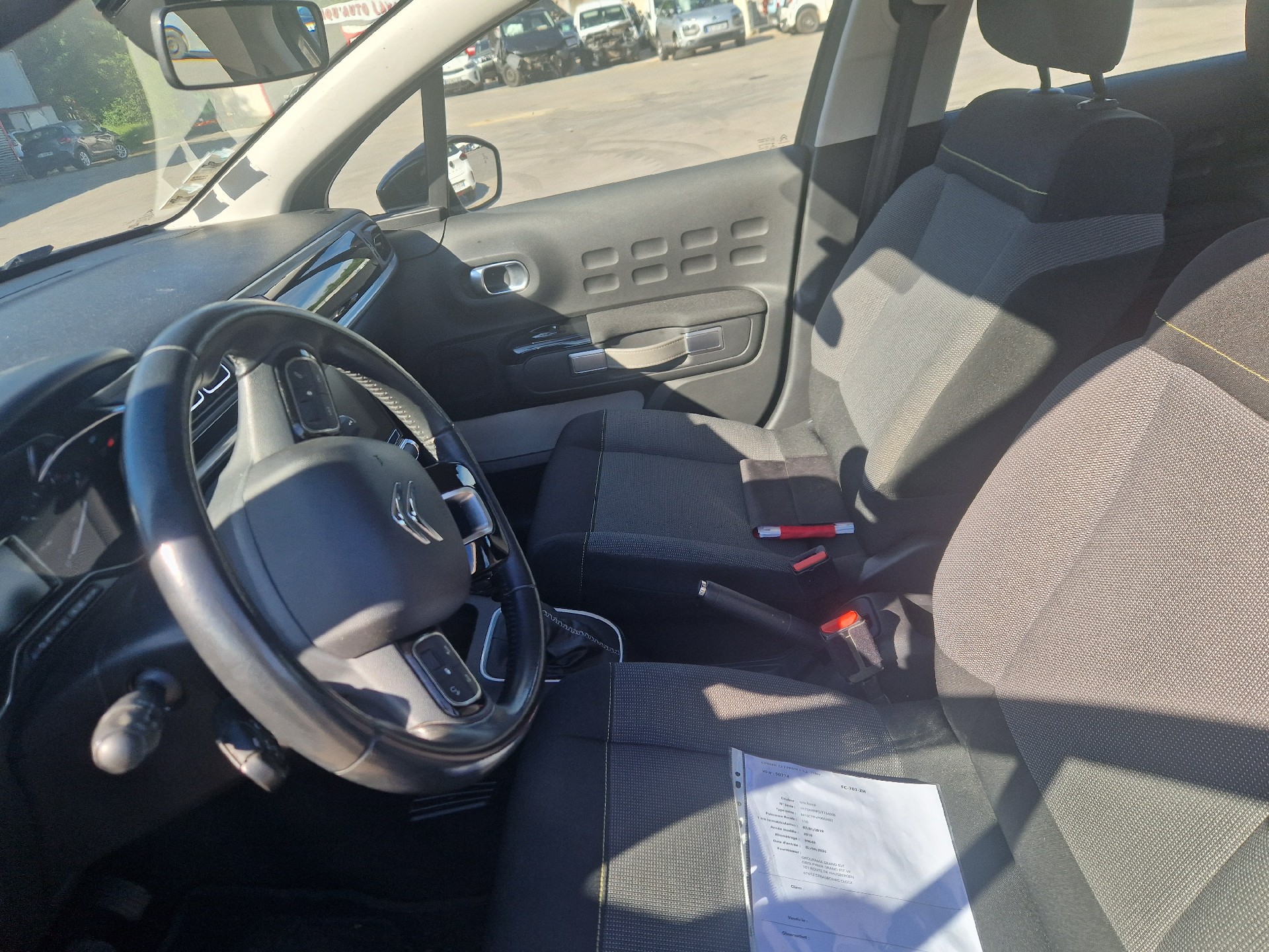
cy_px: 476
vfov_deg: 58.9
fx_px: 843
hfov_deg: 73.9
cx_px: 634
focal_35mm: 23
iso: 50
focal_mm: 5.4
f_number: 1.8
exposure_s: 1/333
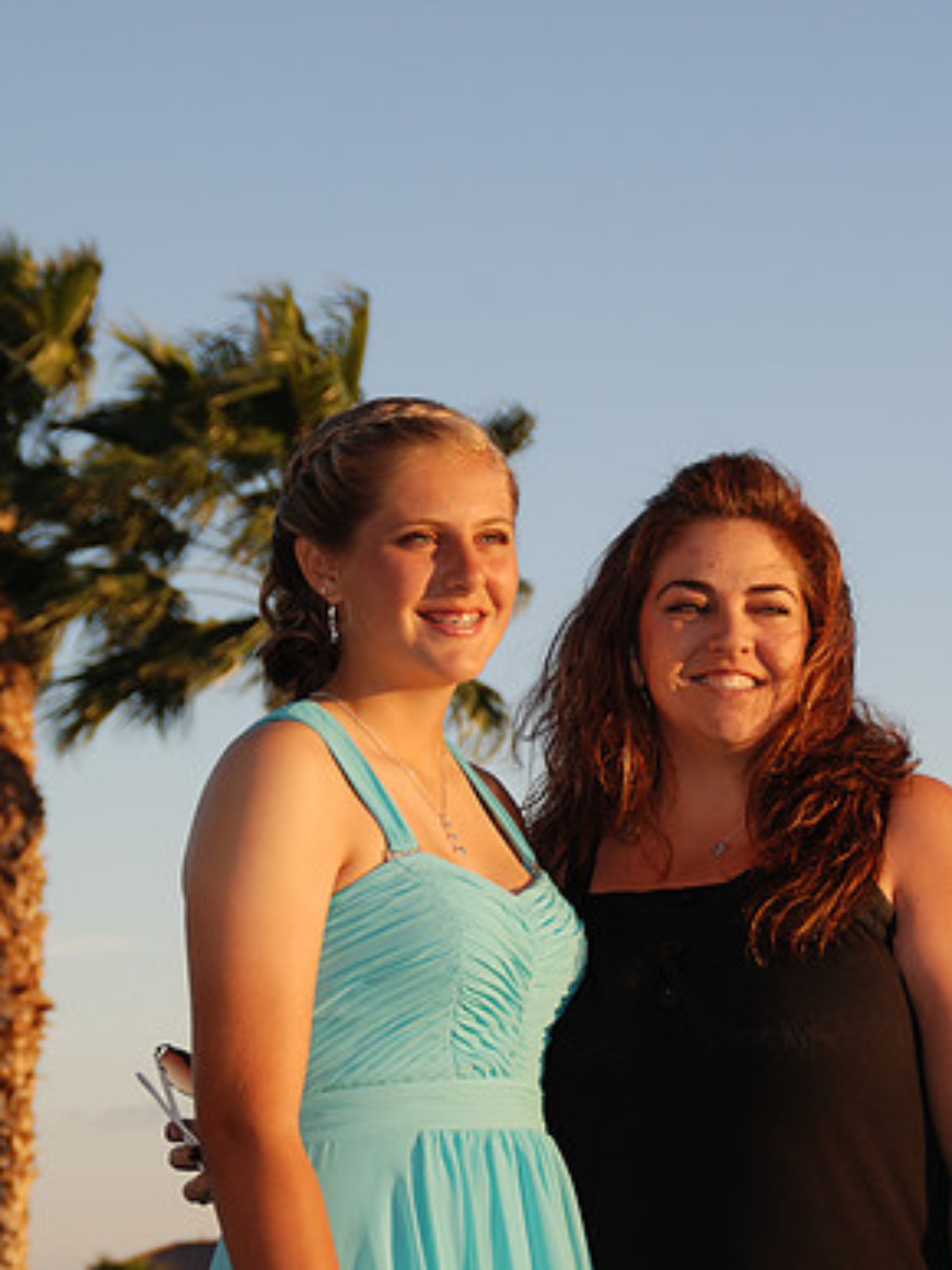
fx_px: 4770
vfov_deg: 15.2
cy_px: 635
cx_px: 873
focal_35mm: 130
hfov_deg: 11.3
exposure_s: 1/125
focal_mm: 60
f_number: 5
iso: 100
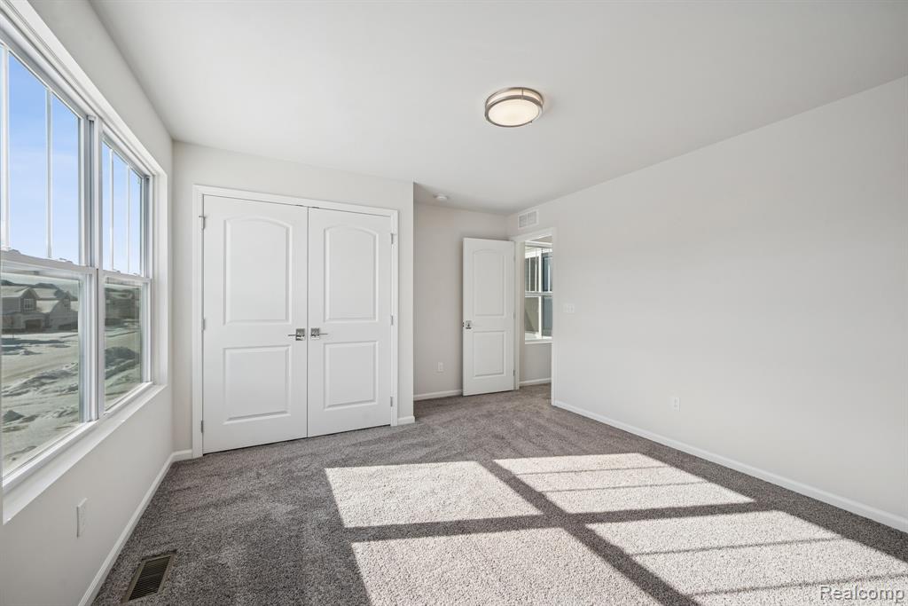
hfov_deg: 104.2
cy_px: 303
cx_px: 454
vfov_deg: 81.2
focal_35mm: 14
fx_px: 353
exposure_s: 1/30
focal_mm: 14
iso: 50
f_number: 9
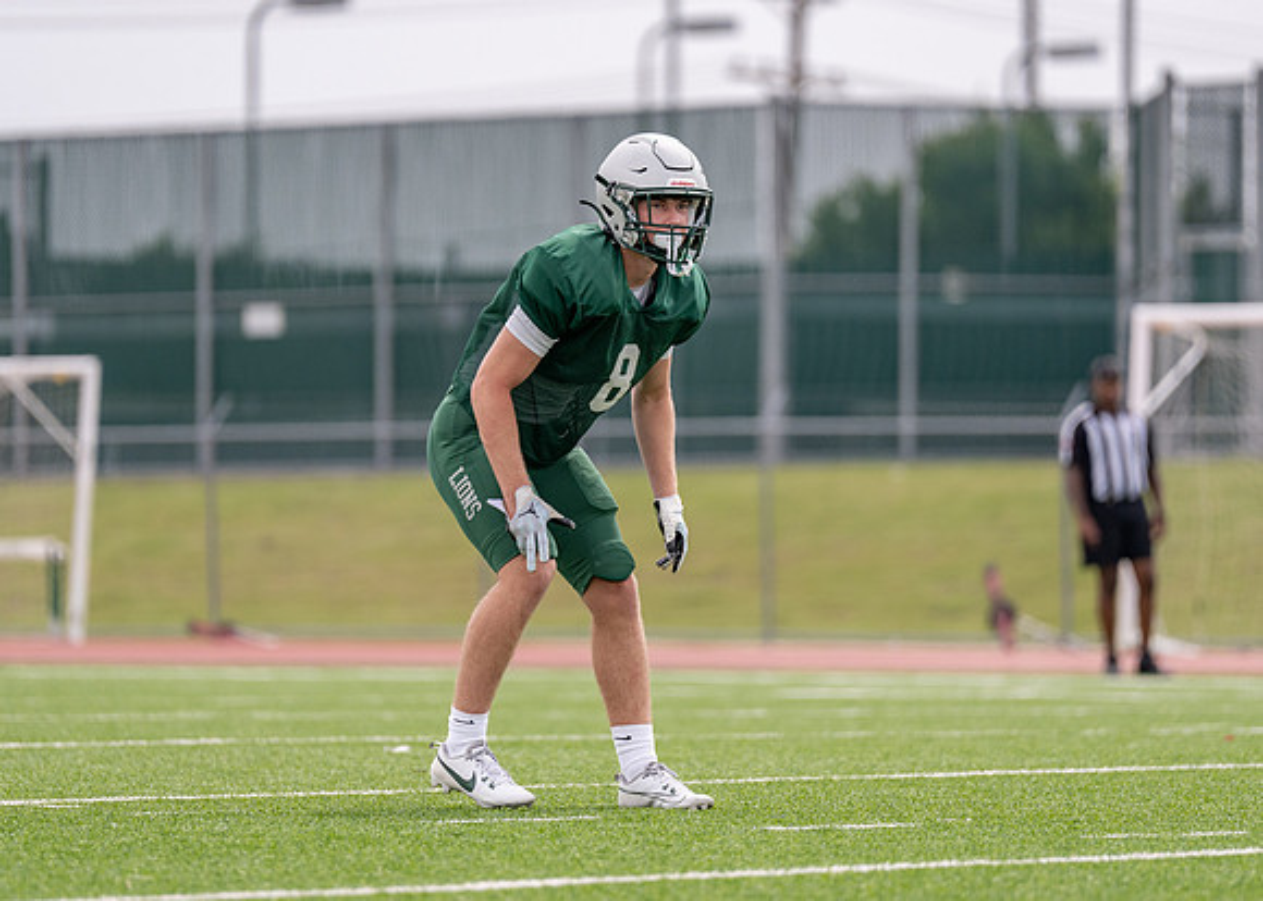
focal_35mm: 290
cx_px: 624
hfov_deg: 7.0
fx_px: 10396
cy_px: 404
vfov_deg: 5.0
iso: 250
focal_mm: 200
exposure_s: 1/2500
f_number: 2.8
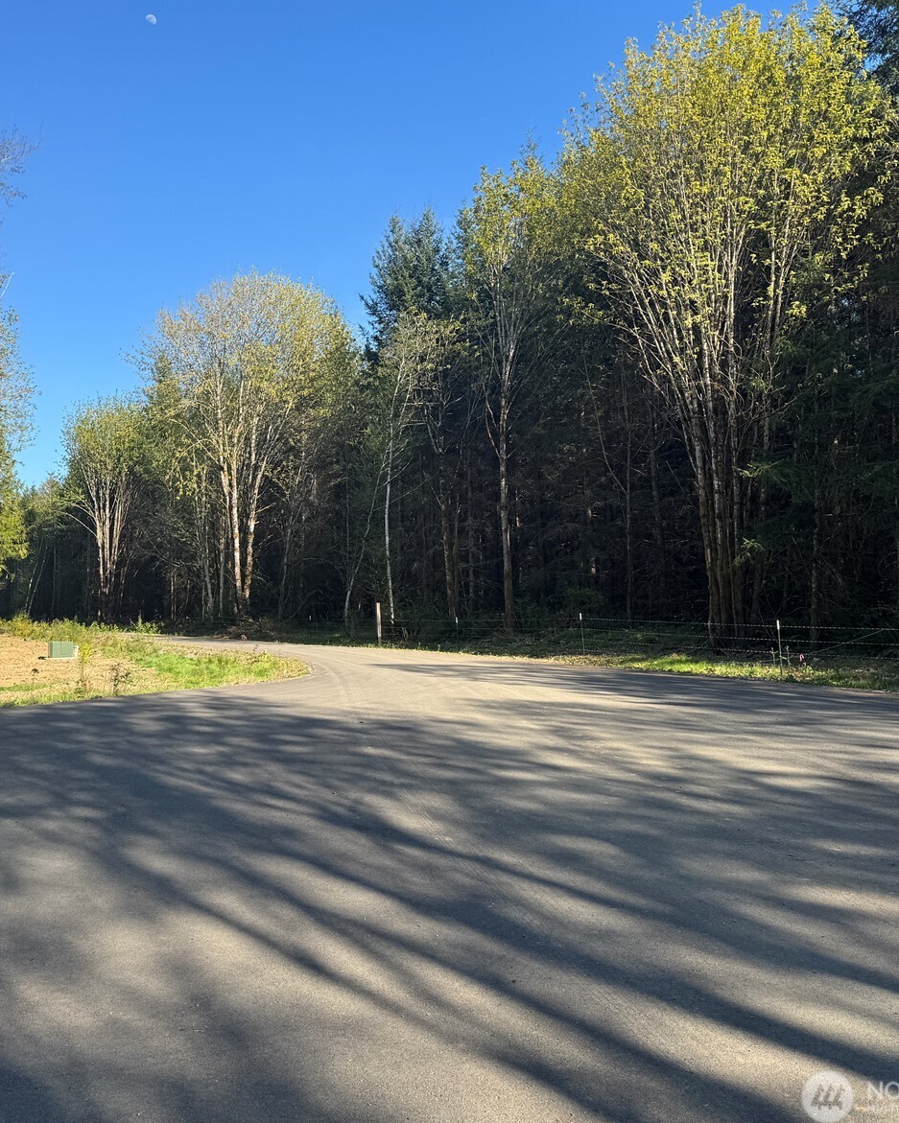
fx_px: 1064
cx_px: 283
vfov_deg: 55.7
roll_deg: +1.2
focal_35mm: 32
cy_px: 560
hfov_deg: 45.0
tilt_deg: +1.8
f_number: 1.78
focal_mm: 6.76
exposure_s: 1/1678
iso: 80
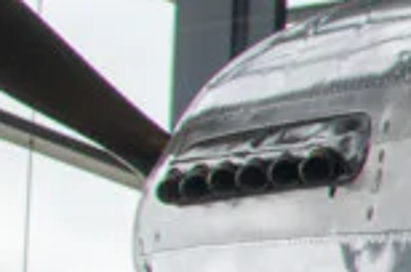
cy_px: 248
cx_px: 1374
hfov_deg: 7.9
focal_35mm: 211
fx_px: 2404
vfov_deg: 6.5
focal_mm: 18
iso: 320
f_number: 5.6
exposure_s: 1/400
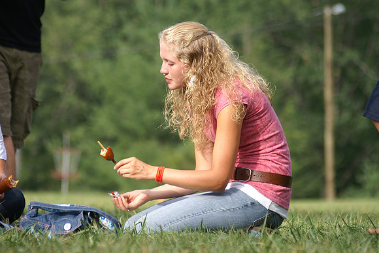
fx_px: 2367
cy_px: 126
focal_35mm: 225
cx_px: 190
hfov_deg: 9.2
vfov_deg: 6.1
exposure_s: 1/400
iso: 125
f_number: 4.5
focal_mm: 150
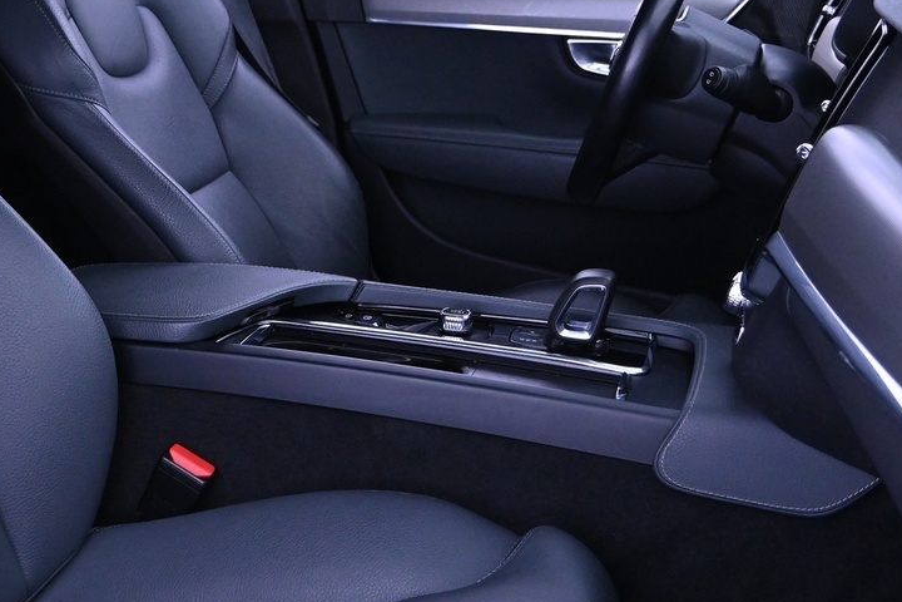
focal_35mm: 54
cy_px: 282
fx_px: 1353
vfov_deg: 25.1
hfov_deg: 36.5
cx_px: 307
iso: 2800
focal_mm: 16
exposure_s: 1/25
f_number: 3.5
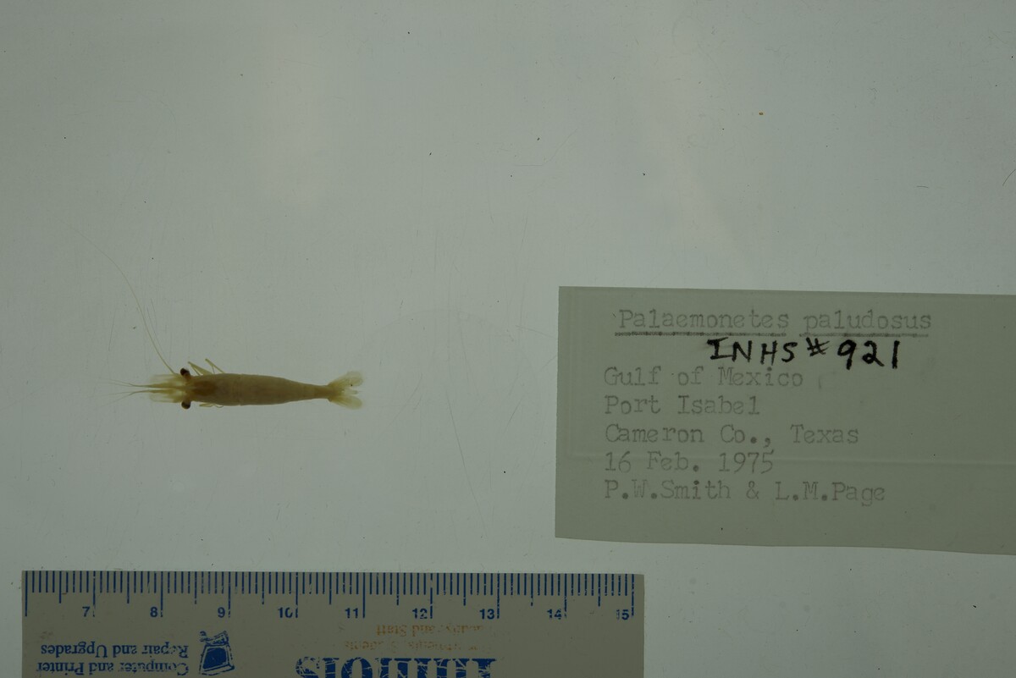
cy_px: 339
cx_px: 508
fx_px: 1694
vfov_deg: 22.6
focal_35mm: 60
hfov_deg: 33.4
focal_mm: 60
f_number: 9
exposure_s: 1/125
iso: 50
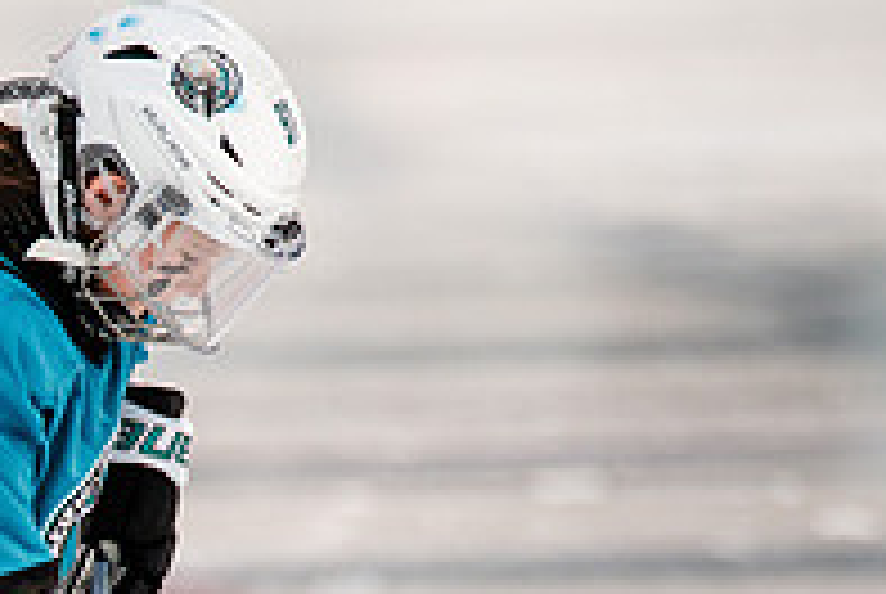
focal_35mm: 1092
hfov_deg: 1.9
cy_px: 901
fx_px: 26915
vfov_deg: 1.3
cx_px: -426
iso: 640
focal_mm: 300
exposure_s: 1/2000
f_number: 3.2
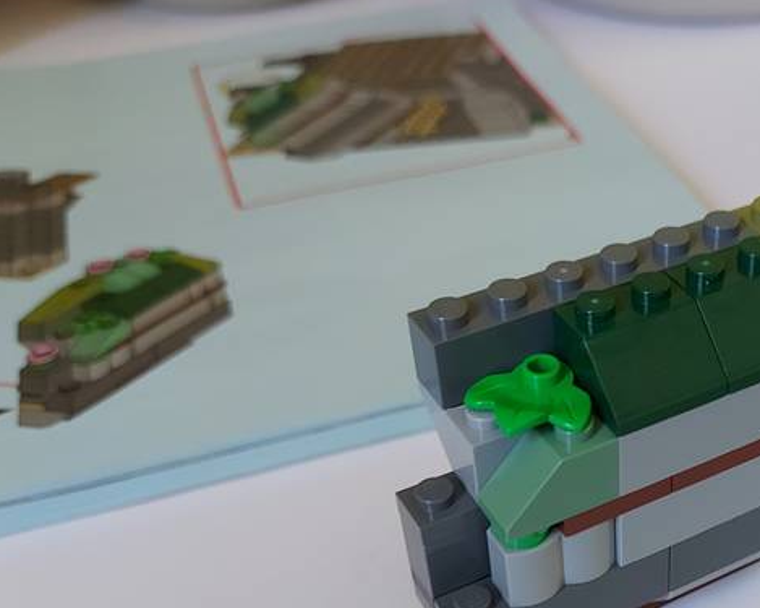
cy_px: 534
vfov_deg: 32.0
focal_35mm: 45
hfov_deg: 39.4
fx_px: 1012
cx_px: 619
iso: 200
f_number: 1.8
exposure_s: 1/33
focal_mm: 5.23
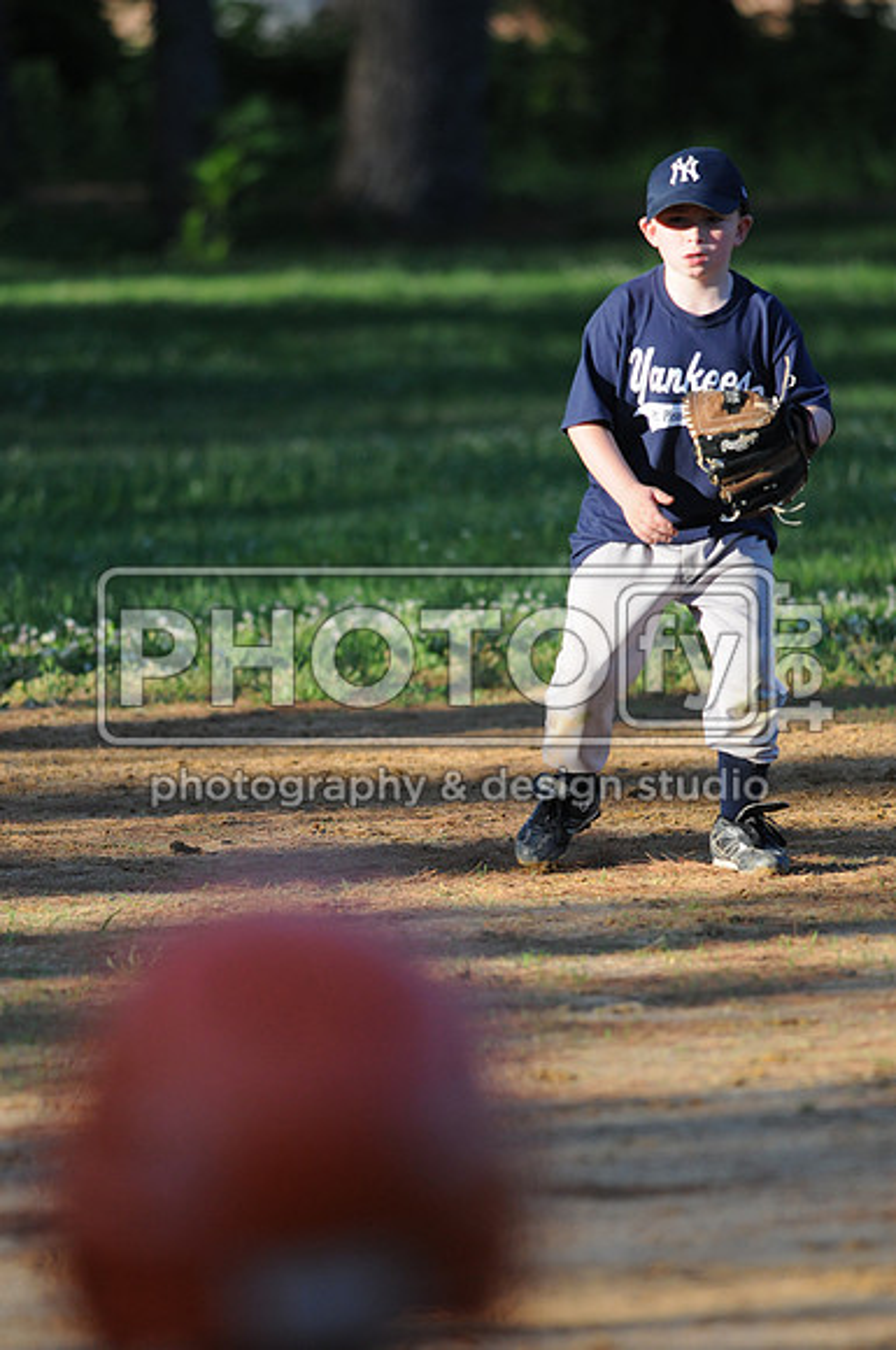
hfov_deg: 3.0
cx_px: 448
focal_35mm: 450
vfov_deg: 4.6
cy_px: 675
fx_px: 16849
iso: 800
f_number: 4
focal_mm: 300
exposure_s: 1/2000
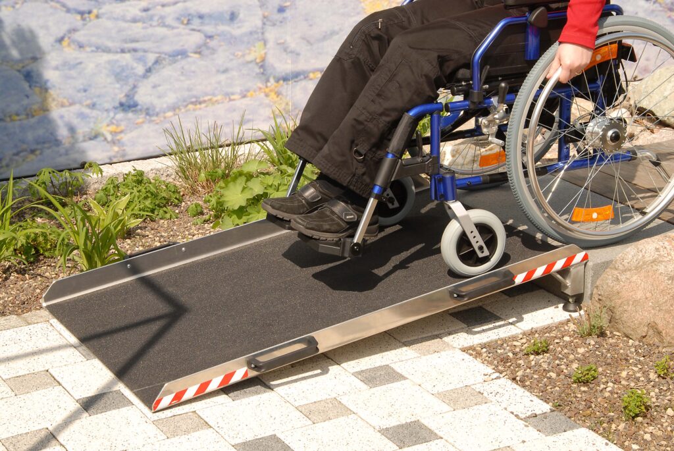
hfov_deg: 24.6
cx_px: 337
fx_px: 1546
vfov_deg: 16.6
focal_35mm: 82
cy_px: 226
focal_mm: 55
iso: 100
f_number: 16
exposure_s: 1/80
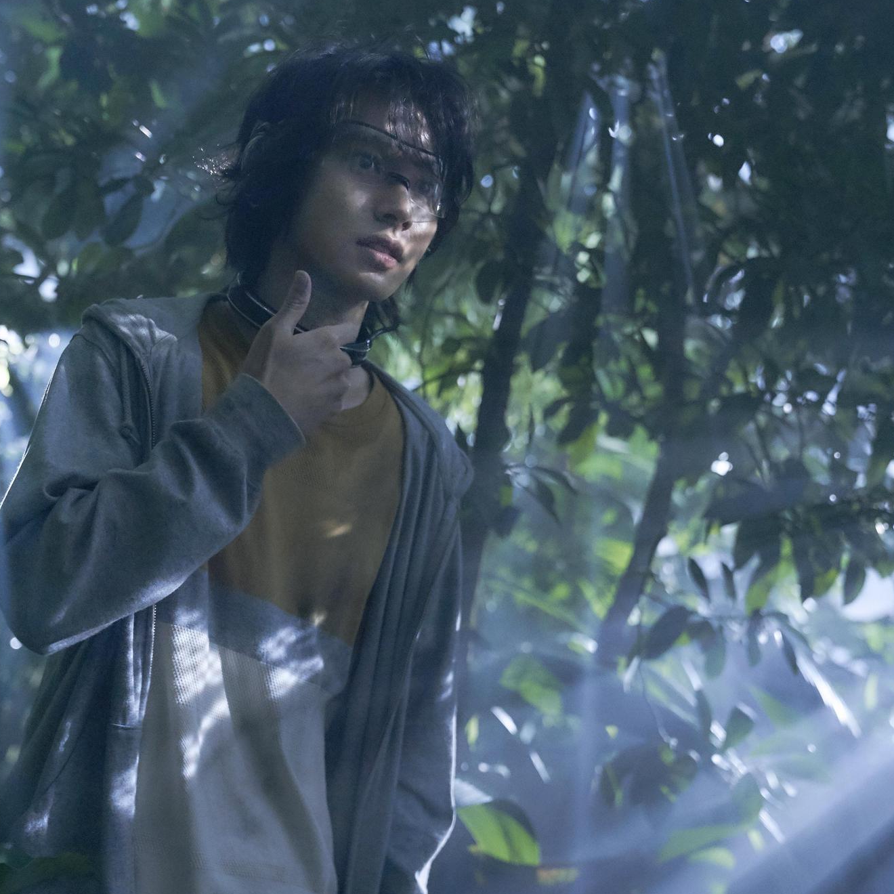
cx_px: 396
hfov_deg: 29.5
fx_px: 1695
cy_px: 445
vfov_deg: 29.6
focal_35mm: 58
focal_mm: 45
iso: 3200
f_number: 3.5
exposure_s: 1/125
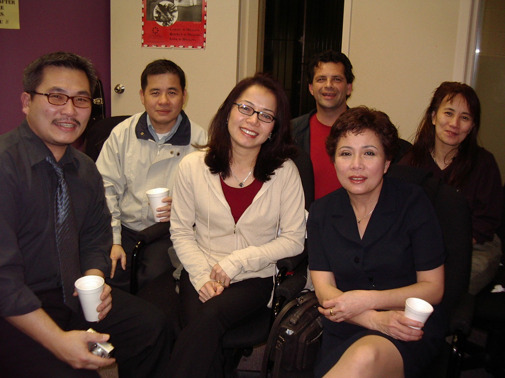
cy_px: 189
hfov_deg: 49.0
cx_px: 252
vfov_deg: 37.7
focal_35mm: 38
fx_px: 554
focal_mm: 5.8
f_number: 2.6
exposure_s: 1/60
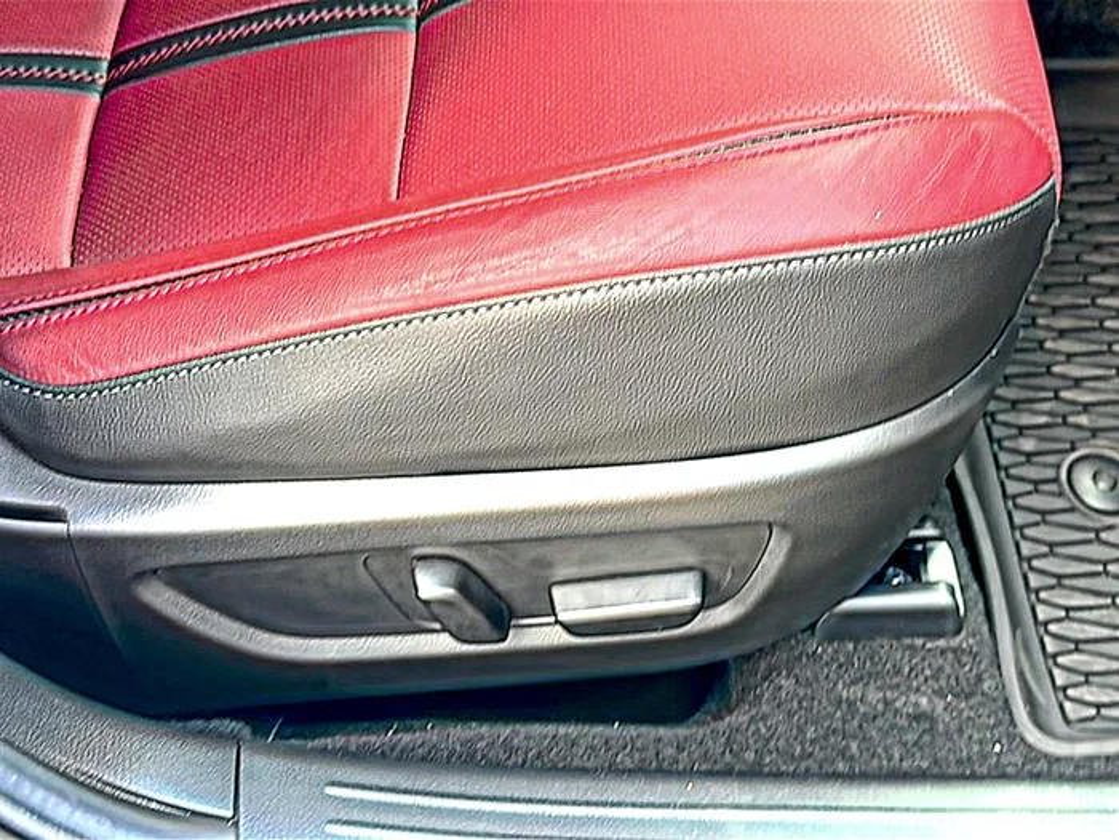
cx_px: 560
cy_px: 420
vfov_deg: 35.1
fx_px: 1325
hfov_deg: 45.8
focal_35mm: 41
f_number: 1.78
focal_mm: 6.86
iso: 50
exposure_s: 1/83
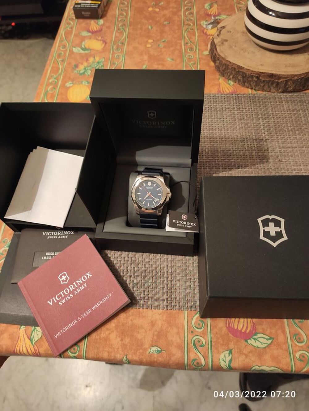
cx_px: 154
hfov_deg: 53.1
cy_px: 206
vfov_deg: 67.3
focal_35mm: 26
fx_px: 309
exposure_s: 1/20
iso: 1322
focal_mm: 4.77
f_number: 1.75
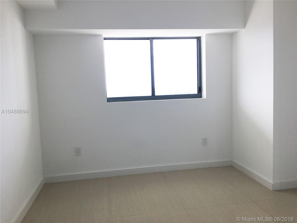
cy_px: 112
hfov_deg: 61.7
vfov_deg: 48.2
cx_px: 148
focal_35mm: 29
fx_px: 249
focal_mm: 4.15
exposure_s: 1/131
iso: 25
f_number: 2.2
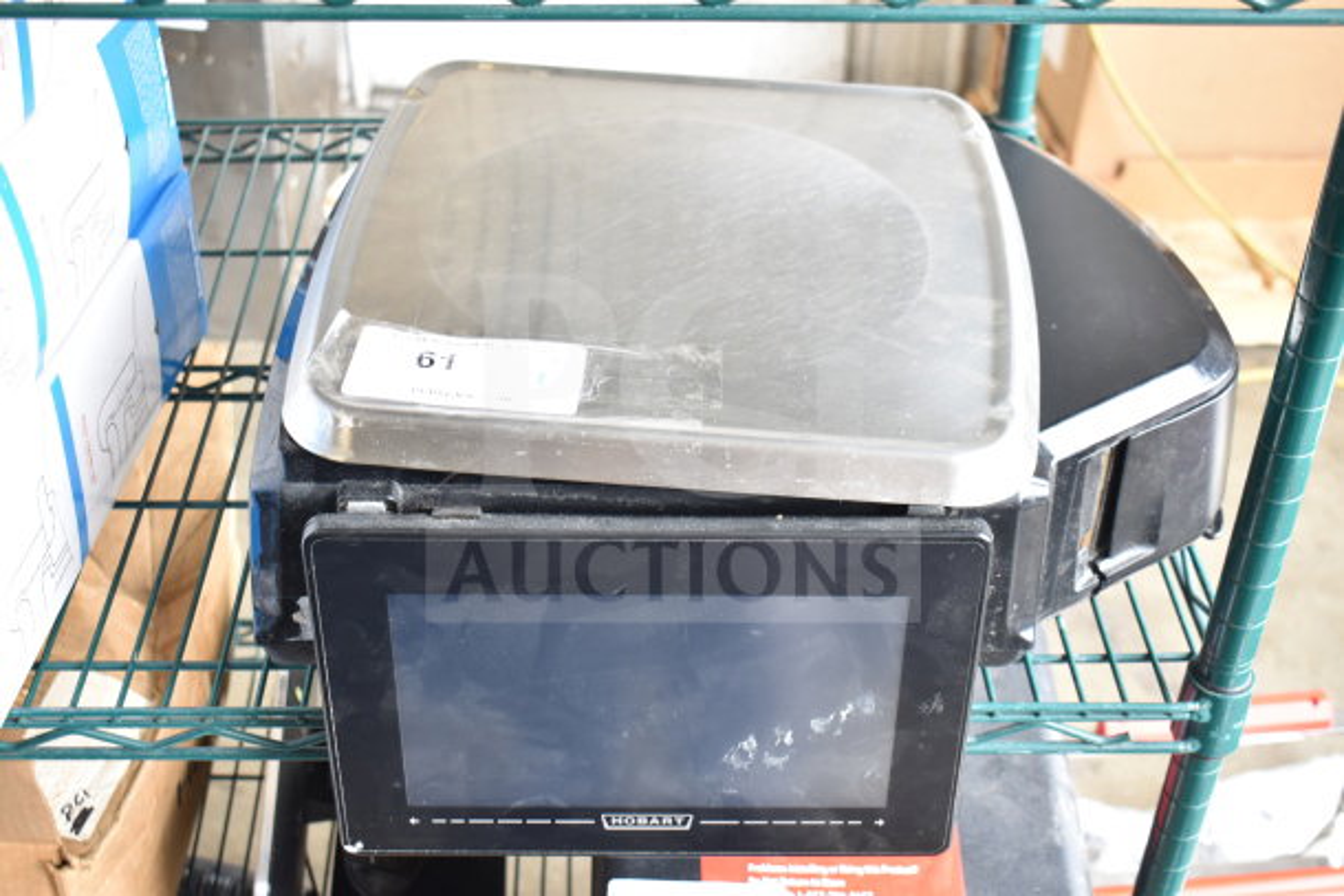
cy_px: 448
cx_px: 672
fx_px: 1736
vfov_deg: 29.0
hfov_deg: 42.3
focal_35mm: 46
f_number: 4.2
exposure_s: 1/50
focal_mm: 31
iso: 560
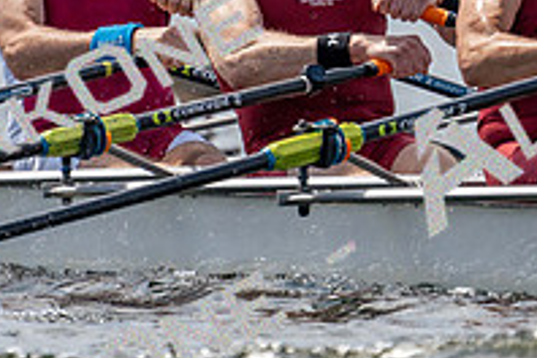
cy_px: -20
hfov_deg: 1.2
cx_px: 182
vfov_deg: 0.8
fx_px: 26251
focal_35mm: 1760
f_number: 6.3
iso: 400
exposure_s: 1/2000
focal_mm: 600
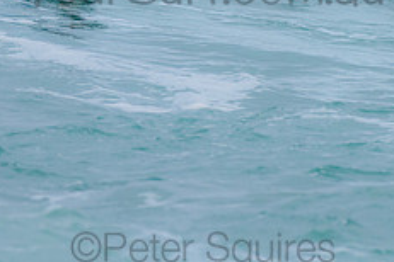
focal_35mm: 1537
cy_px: -109
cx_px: 92
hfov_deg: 1.3
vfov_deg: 0.9
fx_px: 16820
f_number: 5.6
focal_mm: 500
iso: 1000
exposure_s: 1/2000
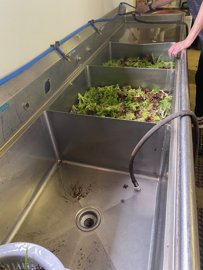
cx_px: 102
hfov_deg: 53.1
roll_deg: +3.9
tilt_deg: -37.3
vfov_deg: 67.3
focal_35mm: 26
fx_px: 203
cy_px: 135
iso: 160
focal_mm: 4.25
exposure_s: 1/60
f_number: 1.8
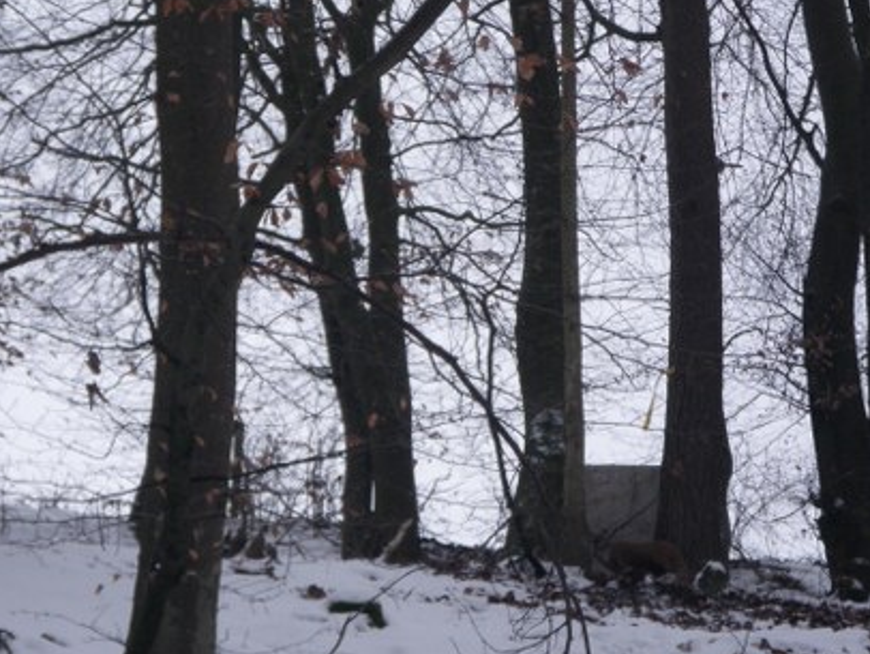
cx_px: 409
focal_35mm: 148
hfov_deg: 13.3
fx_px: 3722
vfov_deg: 10.0
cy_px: 369
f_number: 5
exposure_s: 1/125
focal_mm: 16.7
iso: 100
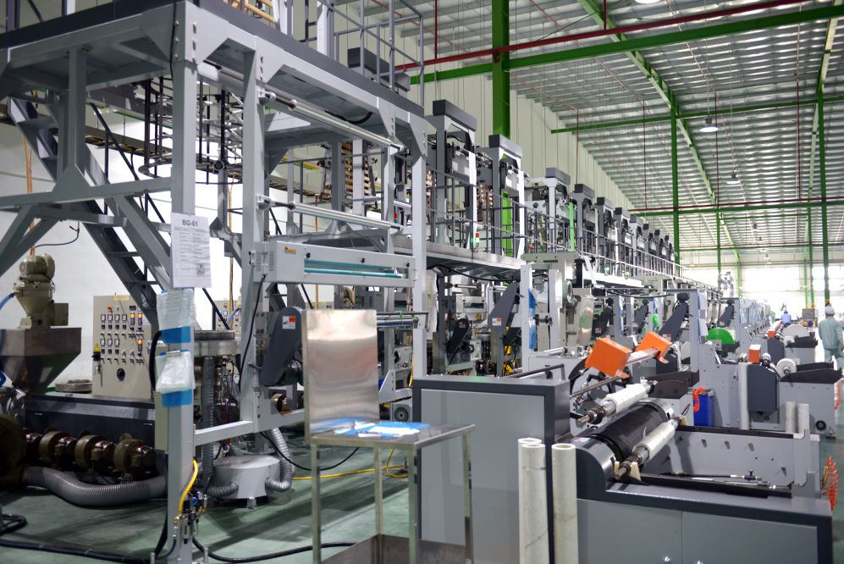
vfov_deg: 41.2
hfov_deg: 58.7
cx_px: 422
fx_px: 751
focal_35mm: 32
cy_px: 282
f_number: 2.8
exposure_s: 1/30
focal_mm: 32
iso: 450
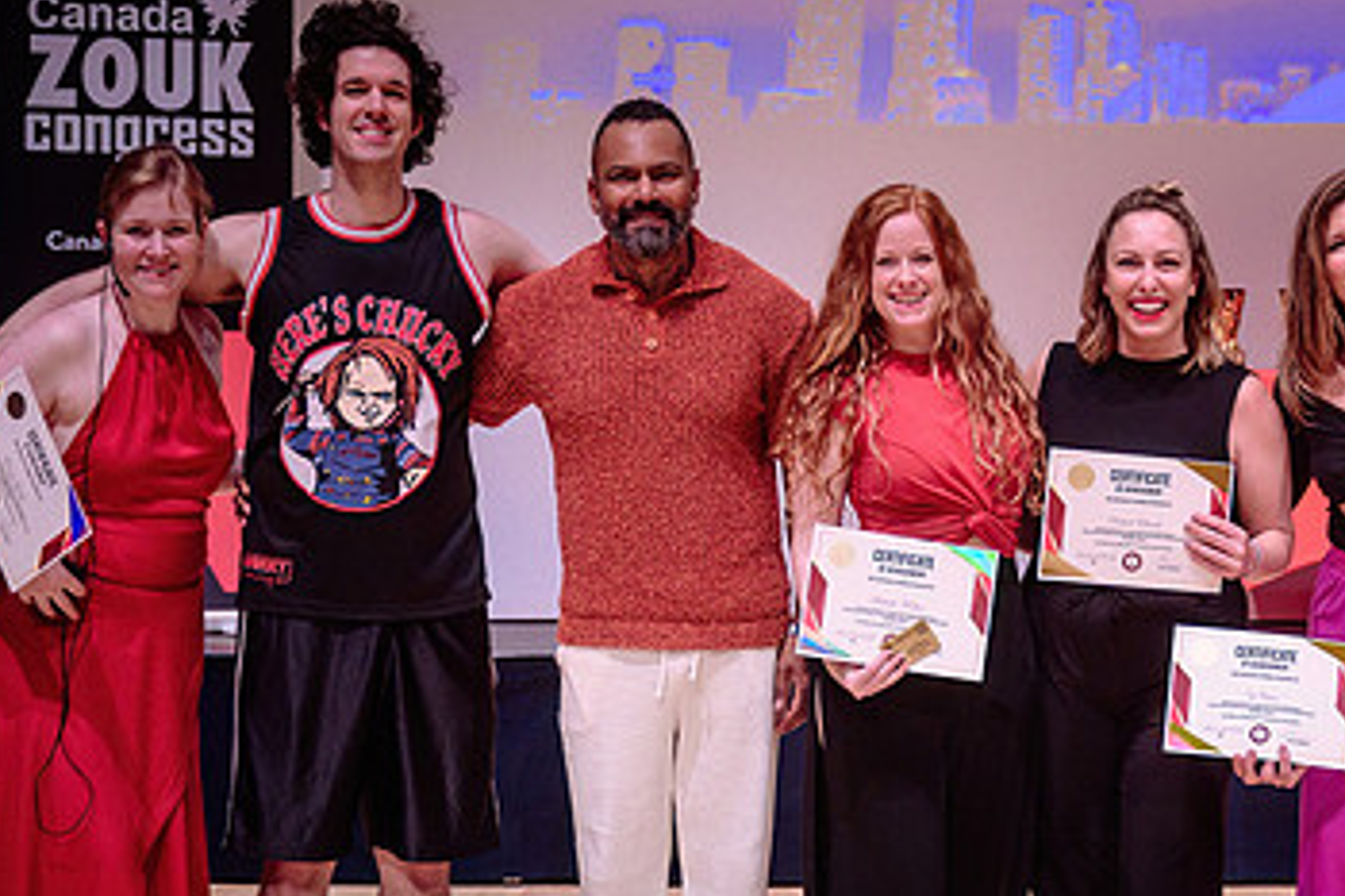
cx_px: 1001
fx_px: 4518
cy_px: 378
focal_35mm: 121
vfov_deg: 11.3
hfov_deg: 16.8
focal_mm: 52
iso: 1600
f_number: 2.8
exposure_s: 1/200
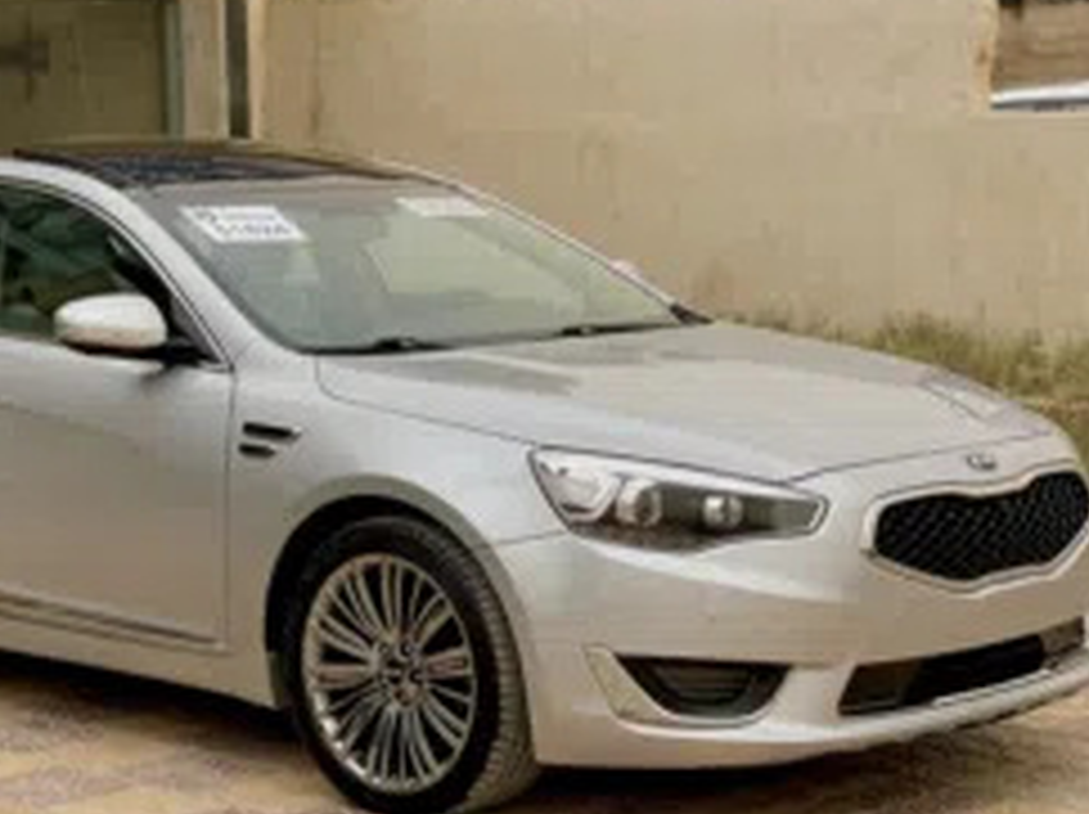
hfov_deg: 22.6
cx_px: 320
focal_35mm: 86
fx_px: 2703
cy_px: 463
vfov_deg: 17.1
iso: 32
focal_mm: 6
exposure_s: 1/1261
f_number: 2
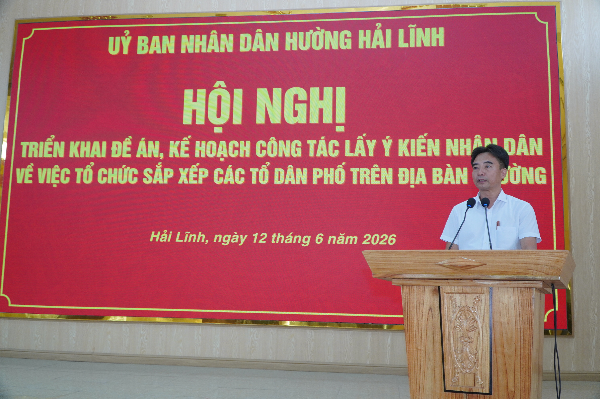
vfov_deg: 39.9
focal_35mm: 33
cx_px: 300
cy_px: 200
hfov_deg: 57.3
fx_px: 550
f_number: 4
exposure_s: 1/160
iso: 800
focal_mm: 22
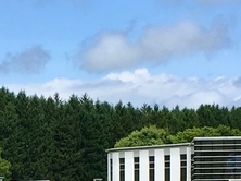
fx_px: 1092
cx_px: 12
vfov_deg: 9.2
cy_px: 267
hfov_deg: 12.5
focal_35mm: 157
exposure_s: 1/2137
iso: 25
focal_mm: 4.15
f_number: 2.2
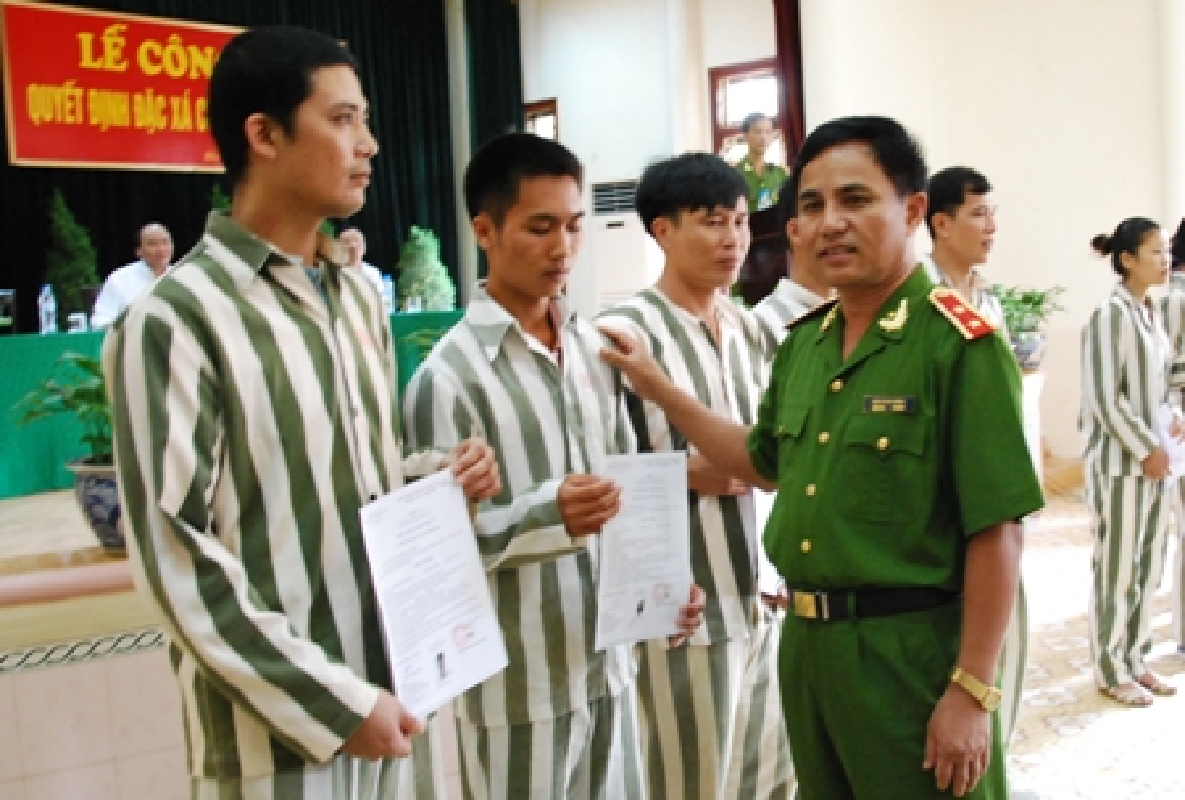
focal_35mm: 27
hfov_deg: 67.2
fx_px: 892
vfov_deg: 48.3
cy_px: 400
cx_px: 592
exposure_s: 1/25
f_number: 3.5
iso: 1600
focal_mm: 18
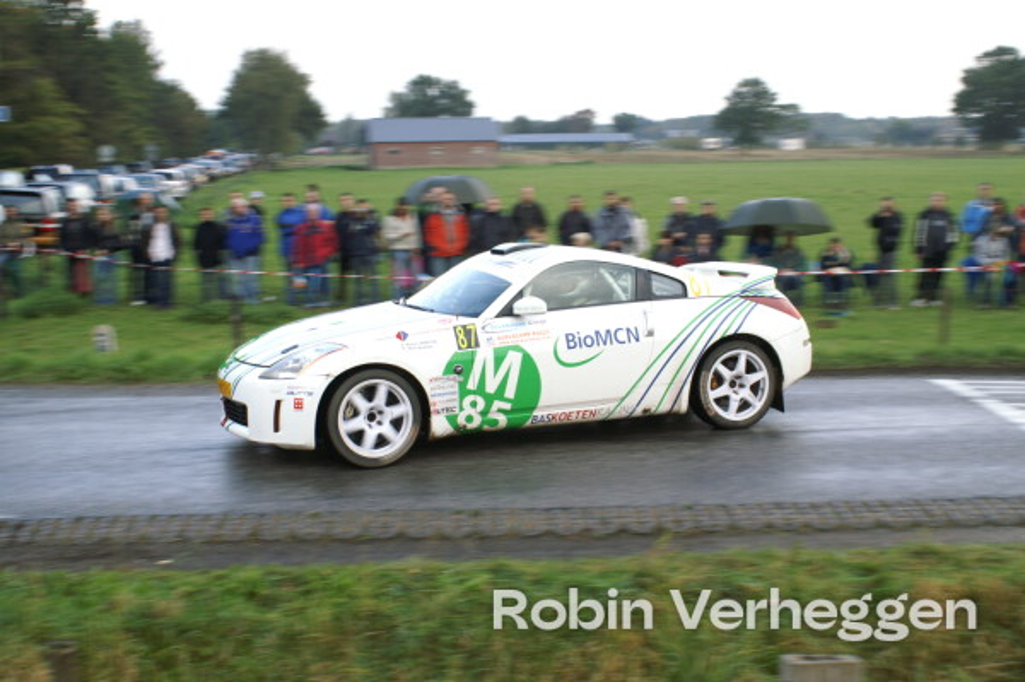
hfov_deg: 43.6
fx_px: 1280
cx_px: 512
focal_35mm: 45
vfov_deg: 29.8
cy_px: 341
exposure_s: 1/125
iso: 400
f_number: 8
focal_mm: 30
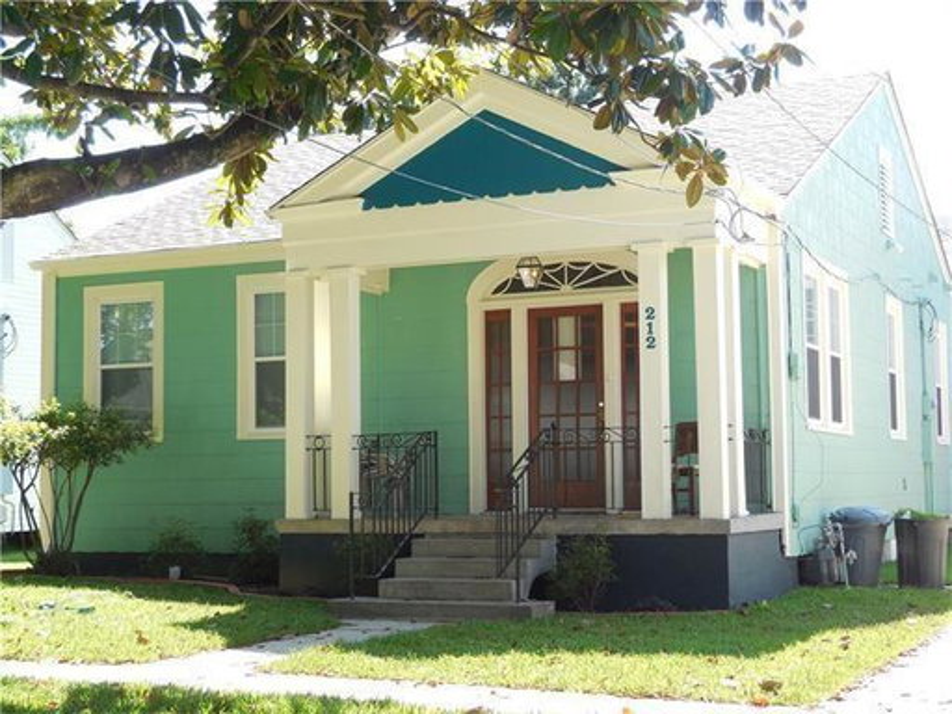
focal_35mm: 66
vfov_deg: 22.3
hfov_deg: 29.4
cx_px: 476
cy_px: 357
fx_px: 1815
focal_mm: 10.9
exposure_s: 1/125
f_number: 4.2
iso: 125
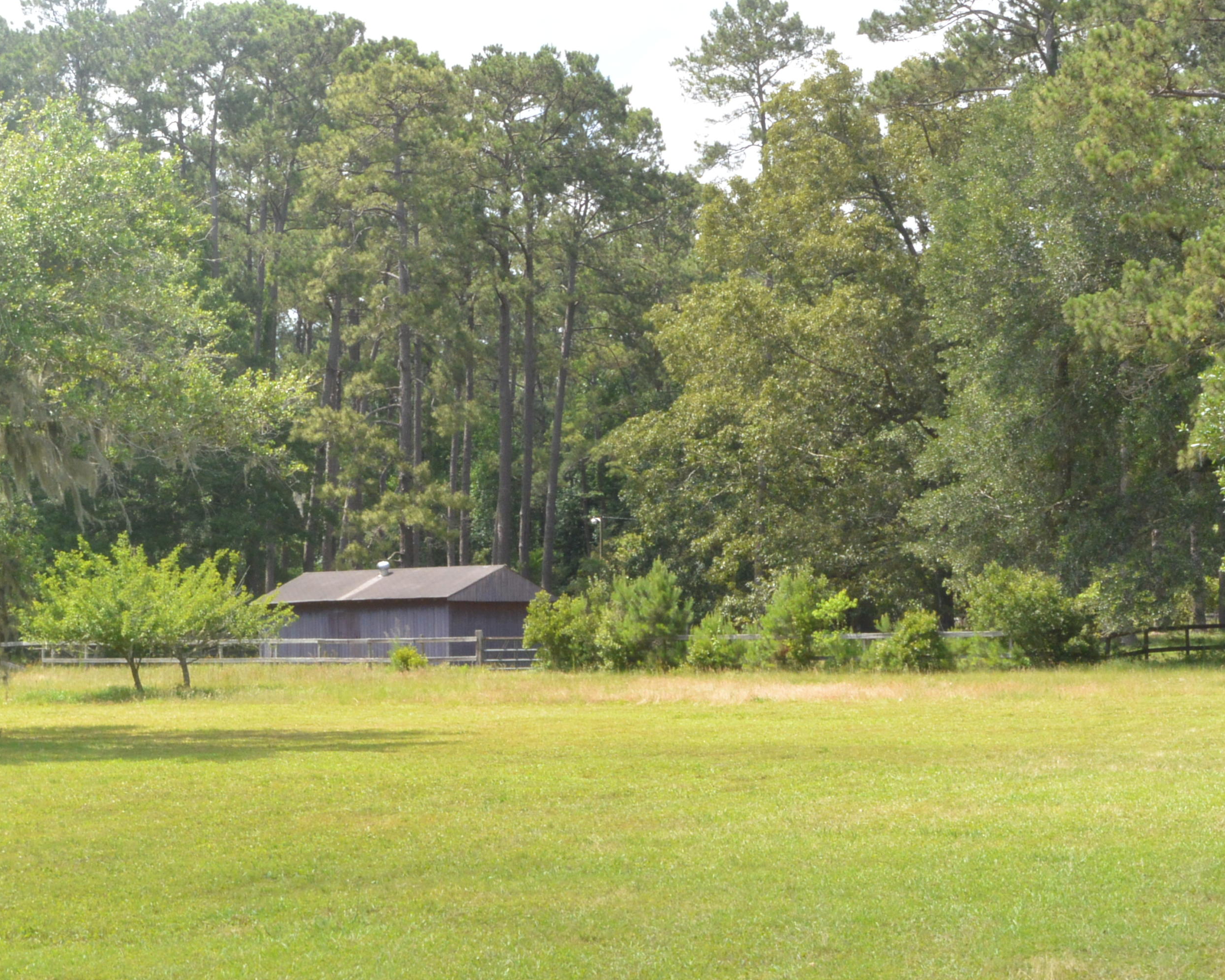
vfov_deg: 16.7
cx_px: 495
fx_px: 3335
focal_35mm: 92
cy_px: 493
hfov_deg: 20.8
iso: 400
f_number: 5.6
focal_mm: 30
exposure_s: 1/80
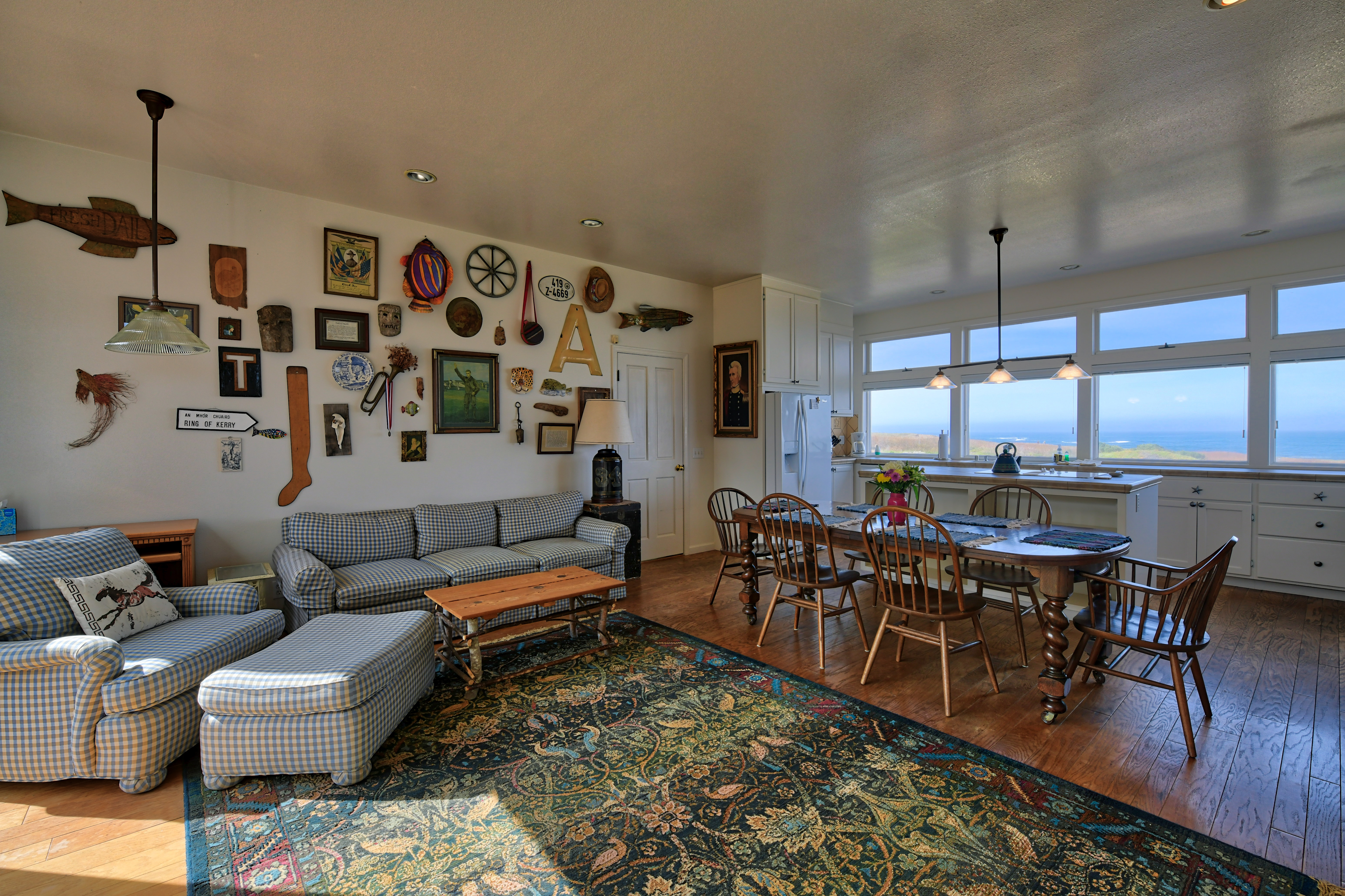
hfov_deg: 96.7
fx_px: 598
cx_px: 672
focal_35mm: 16
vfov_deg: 73.7
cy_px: 448
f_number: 11
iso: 400
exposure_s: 1/125
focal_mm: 16
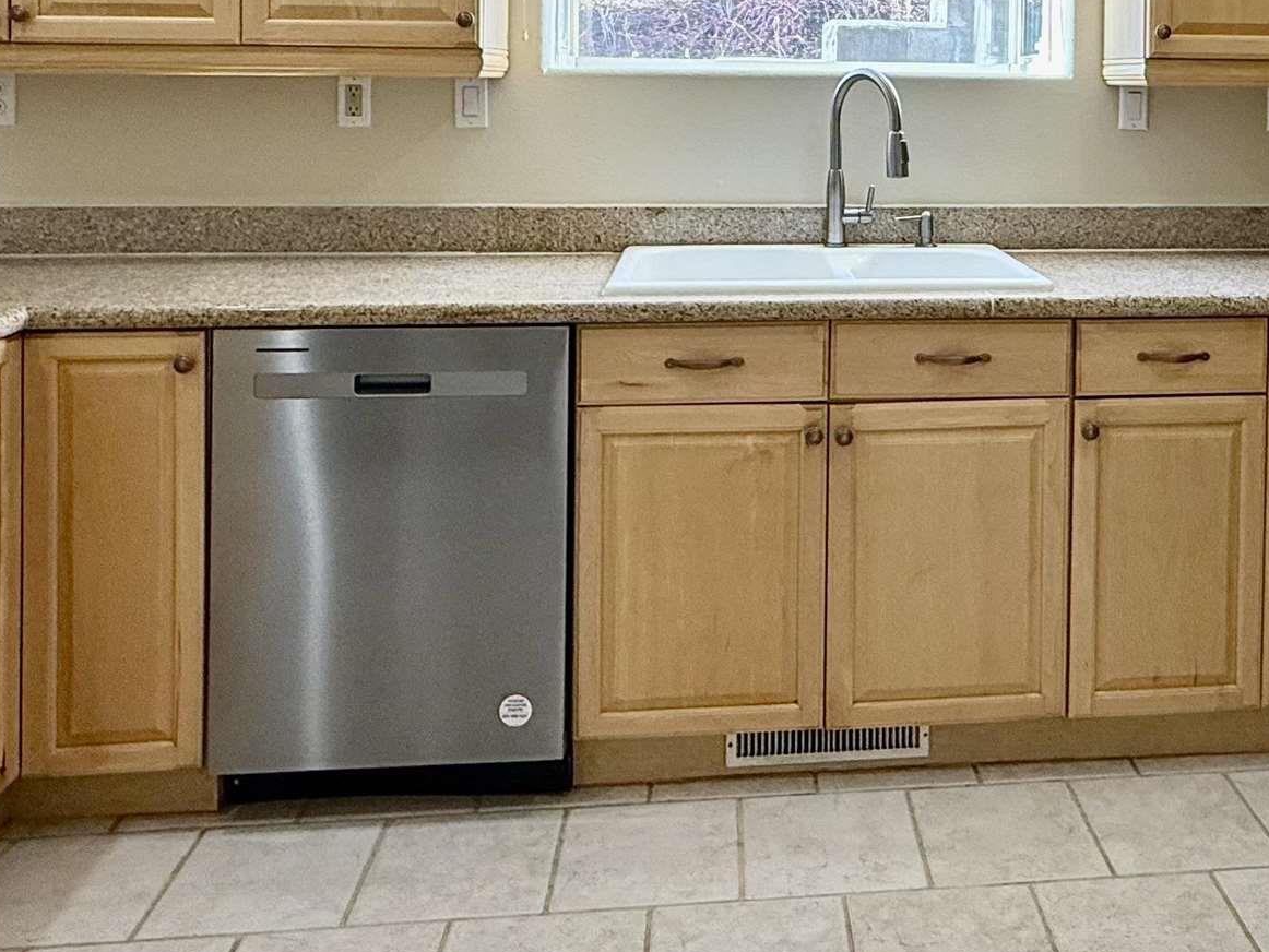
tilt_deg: -0.7
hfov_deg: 48.8
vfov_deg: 36.3
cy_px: 94
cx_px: 896
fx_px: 1357
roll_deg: -0.6
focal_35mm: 37
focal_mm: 2.22
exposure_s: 1/123
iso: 64
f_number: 2.2
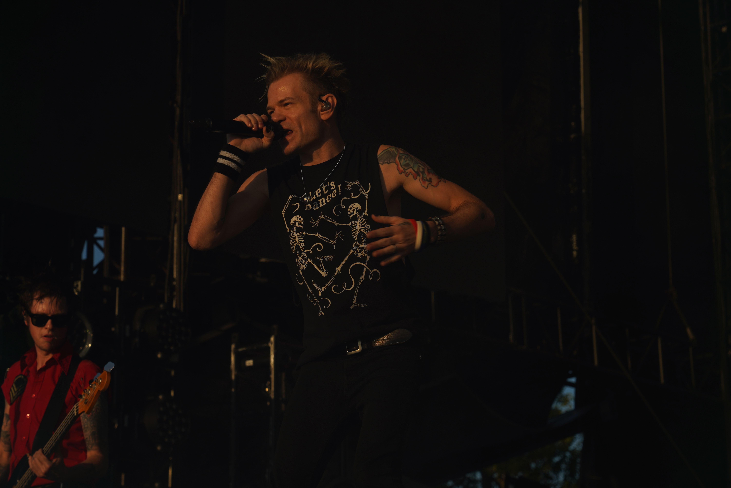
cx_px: 366
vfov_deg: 13.0
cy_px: 244
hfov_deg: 19.5
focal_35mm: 105
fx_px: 2132
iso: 100
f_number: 8
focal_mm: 105
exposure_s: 1/500
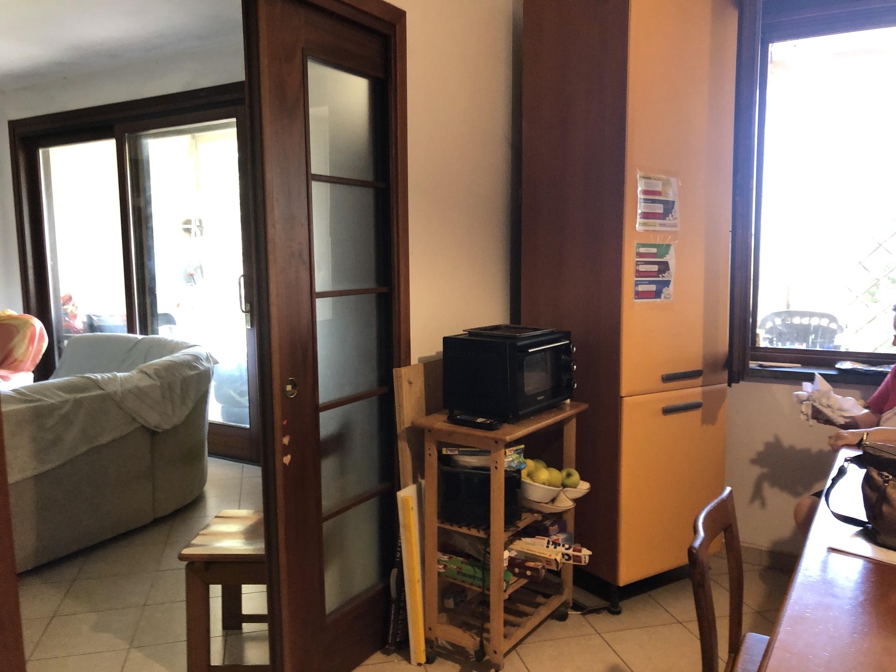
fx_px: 725
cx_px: 448
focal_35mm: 28
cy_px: 336
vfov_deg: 49.7
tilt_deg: -5.9
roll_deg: -0.7
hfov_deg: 63.4
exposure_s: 1/17
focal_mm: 4
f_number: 1.8
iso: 64
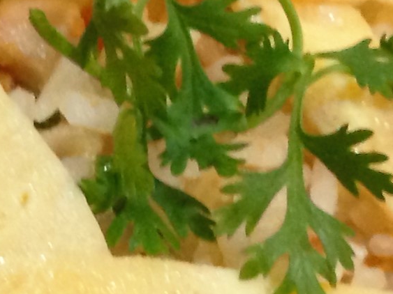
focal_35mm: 191
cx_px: -210
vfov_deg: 7.6
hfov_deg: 10.0
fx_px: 2168
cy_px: 478
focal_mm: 4.12
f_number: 2.4
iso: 200
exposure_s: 1/20
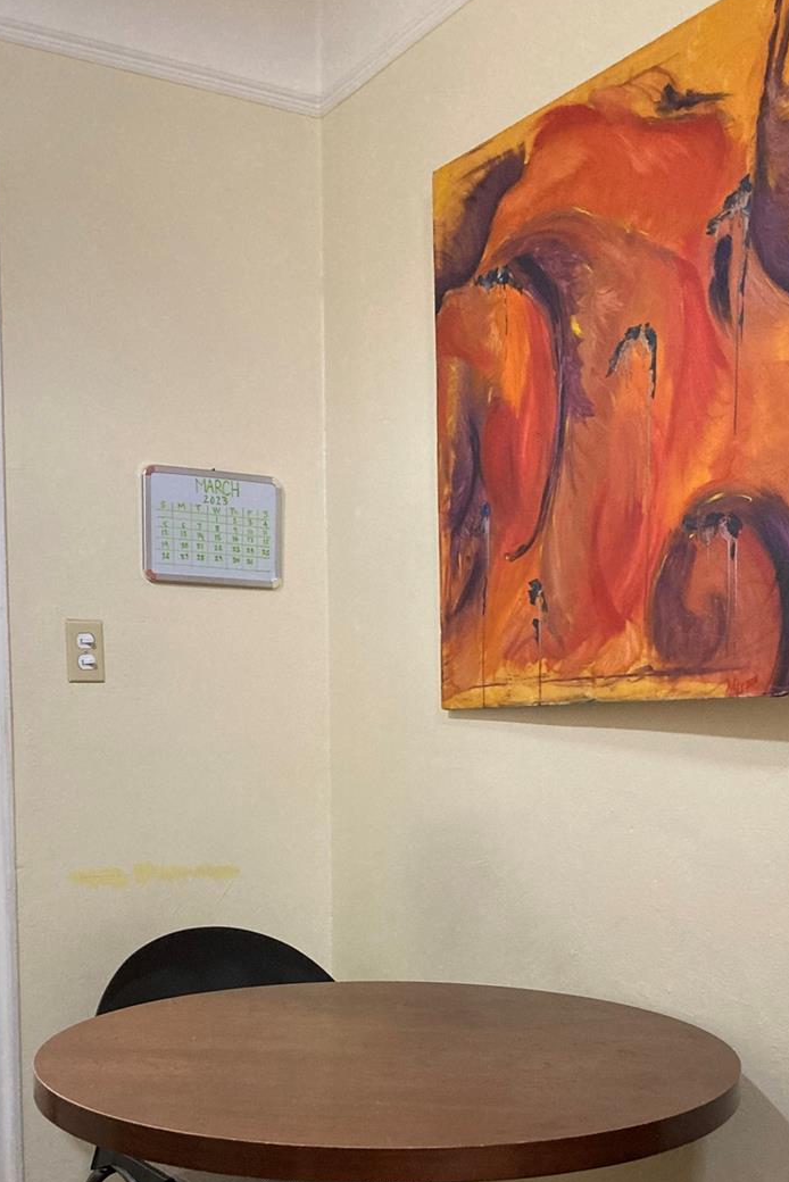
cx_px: 406
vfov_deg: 44.2
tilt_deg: -3.3
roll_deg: +0.7
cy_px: 860
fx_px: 1413
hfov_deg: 31.2
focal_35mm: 43
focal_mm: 3.99
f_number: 1.8
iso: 320
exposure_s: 1/54
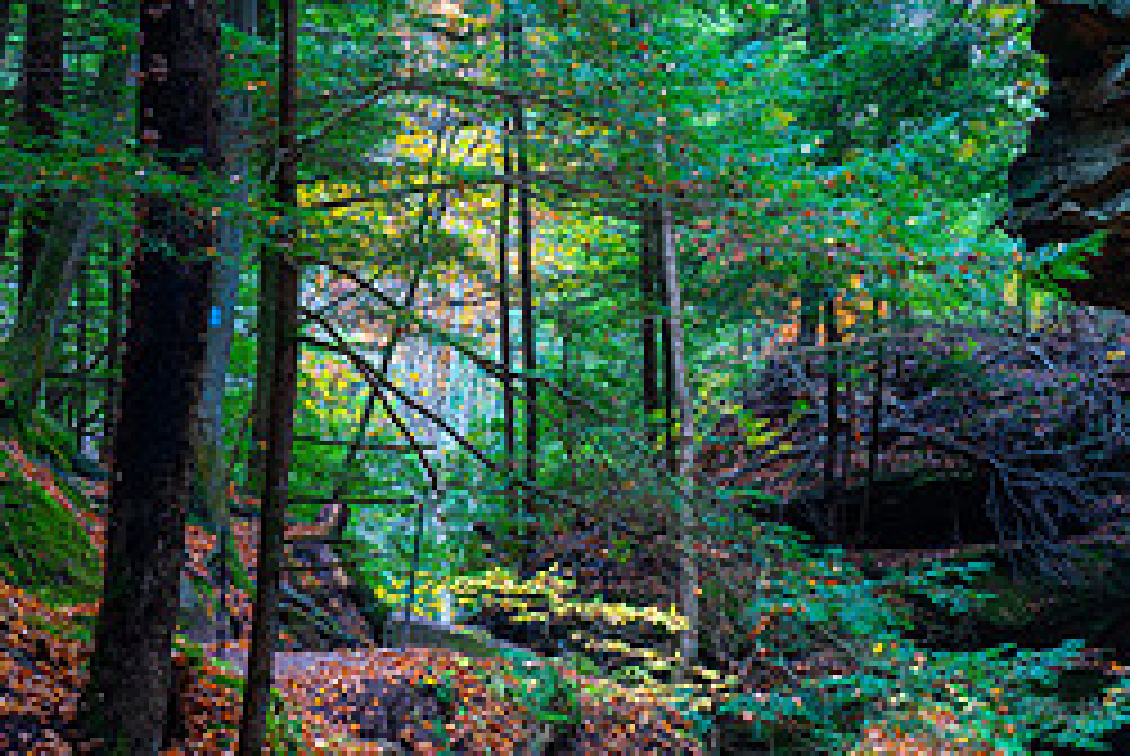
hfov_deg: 14.1
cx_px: 1098
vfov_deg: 9.6
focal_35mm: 143
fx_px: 4494
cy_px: 682
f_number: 13
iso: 100
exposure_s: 2
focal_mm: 62
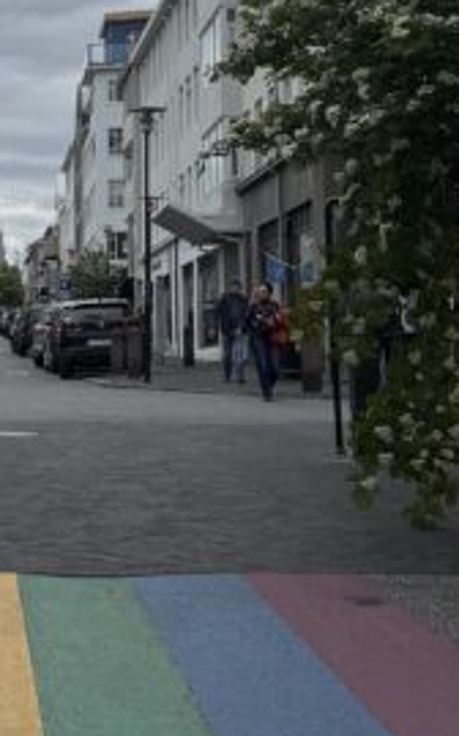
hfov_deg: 13.3
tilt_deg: +9.5
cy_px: 74
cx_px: 16
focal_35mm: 97
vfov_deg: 21.0
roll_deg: -0.2
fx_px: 1942
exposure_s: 1/11905
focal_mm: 6.76
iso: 80
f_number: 1.78
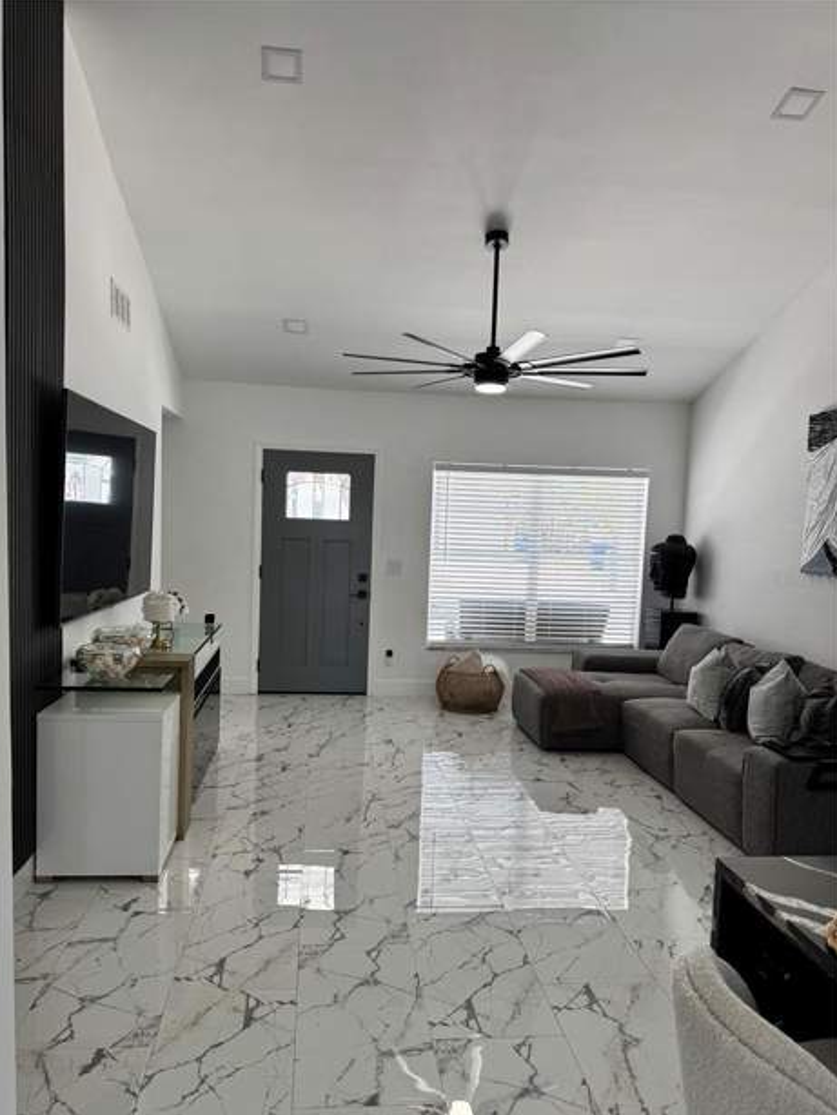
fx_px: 805
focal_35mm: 25
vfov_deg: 69.3
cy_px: 579
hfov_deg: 54.9
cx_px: 407
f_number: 1.78
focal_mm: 6.76
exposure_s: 1/158
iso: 100
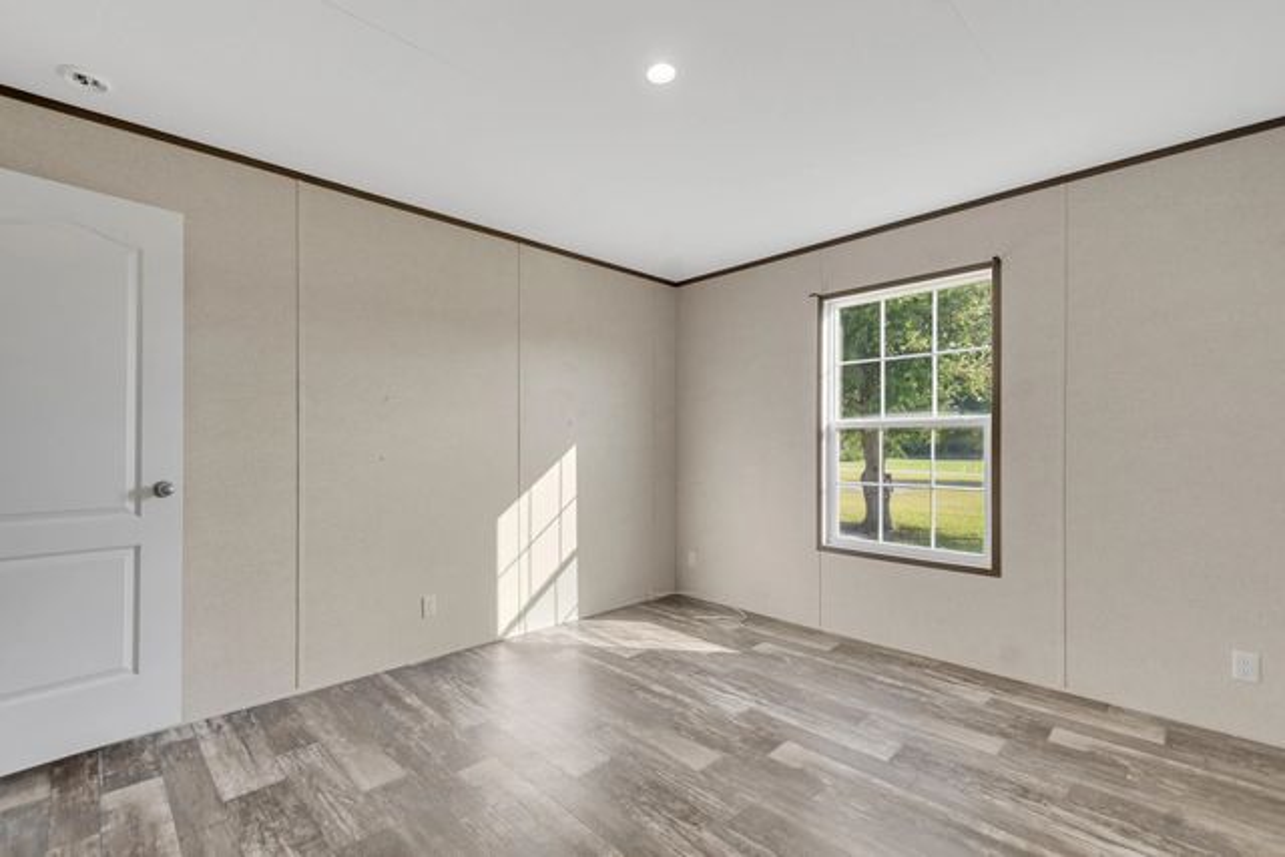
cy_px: 428
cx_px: 642
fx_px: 536
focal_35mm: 15
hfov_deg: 100.4
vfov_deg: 77.4
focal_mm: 10
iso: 320
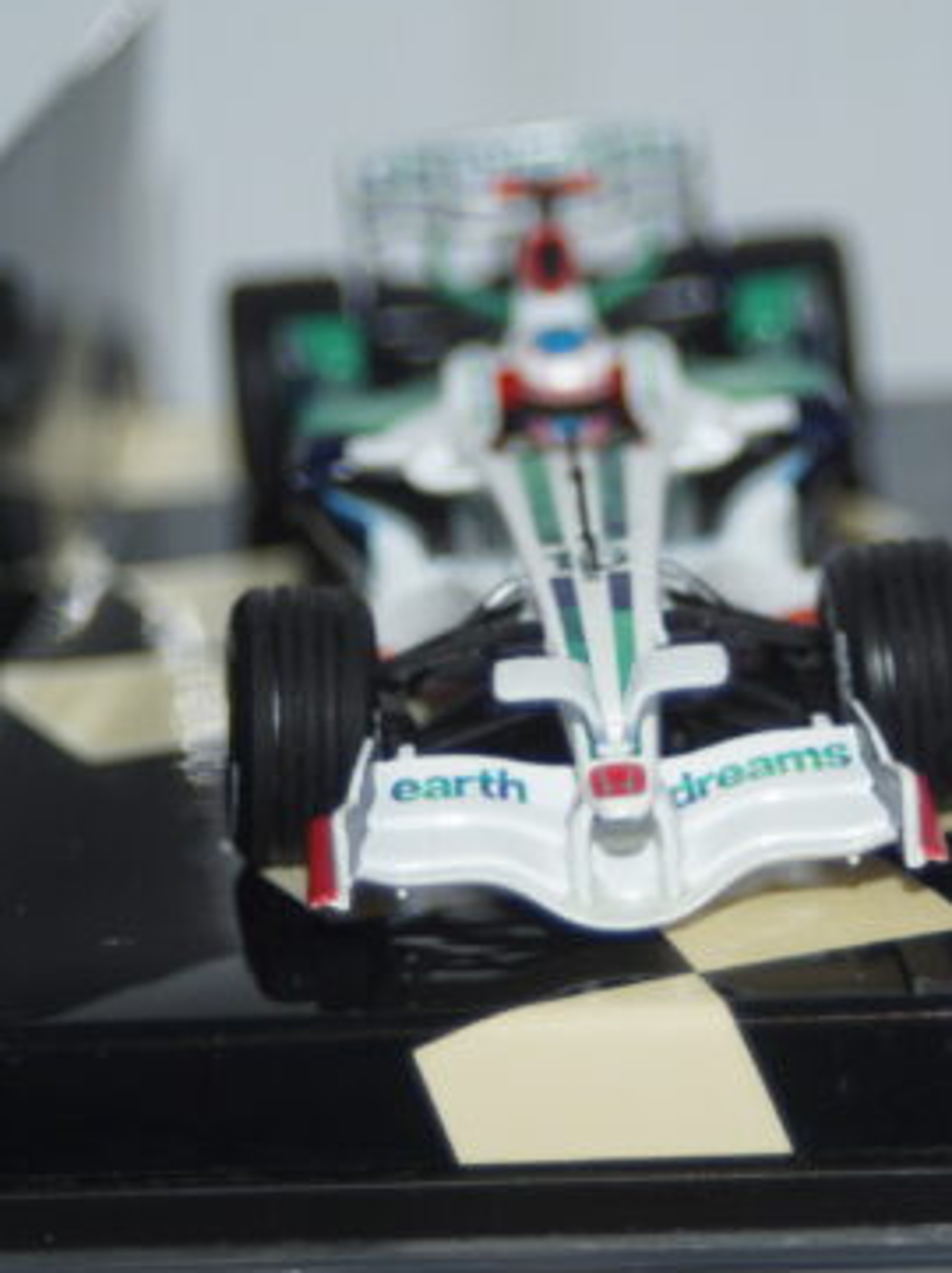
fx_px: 6171
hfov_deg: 8.8
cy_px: 691
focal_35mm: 168
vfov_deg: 11.8
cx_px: 606
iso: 200
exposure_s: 1/60
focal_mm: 70
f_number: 5.6
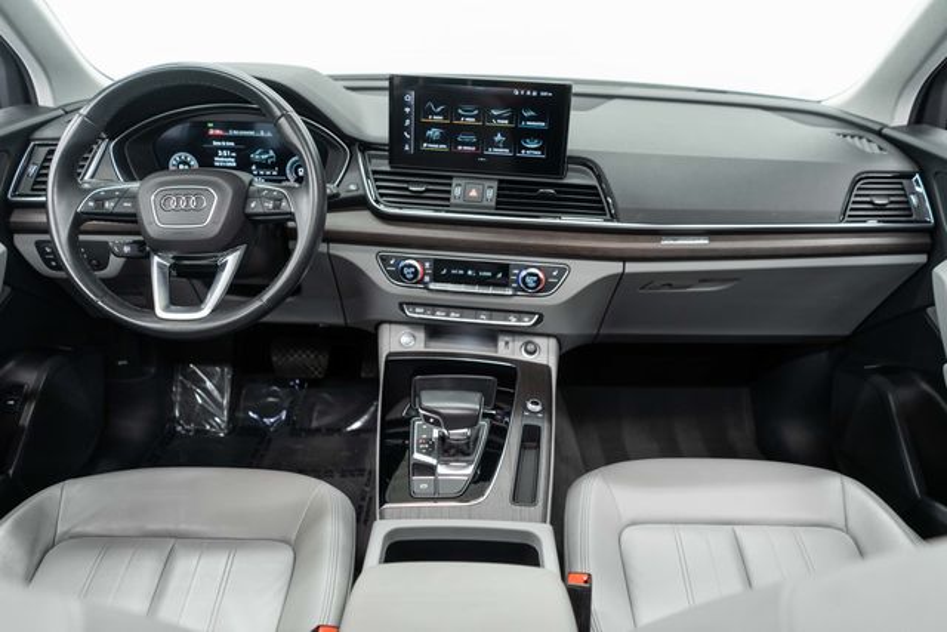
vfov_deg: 46.4
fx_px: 737
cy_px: 316
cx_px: 474
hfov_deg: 65.5
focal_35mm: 28
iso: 800
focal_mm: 28
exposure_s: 1/40
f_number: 3.2
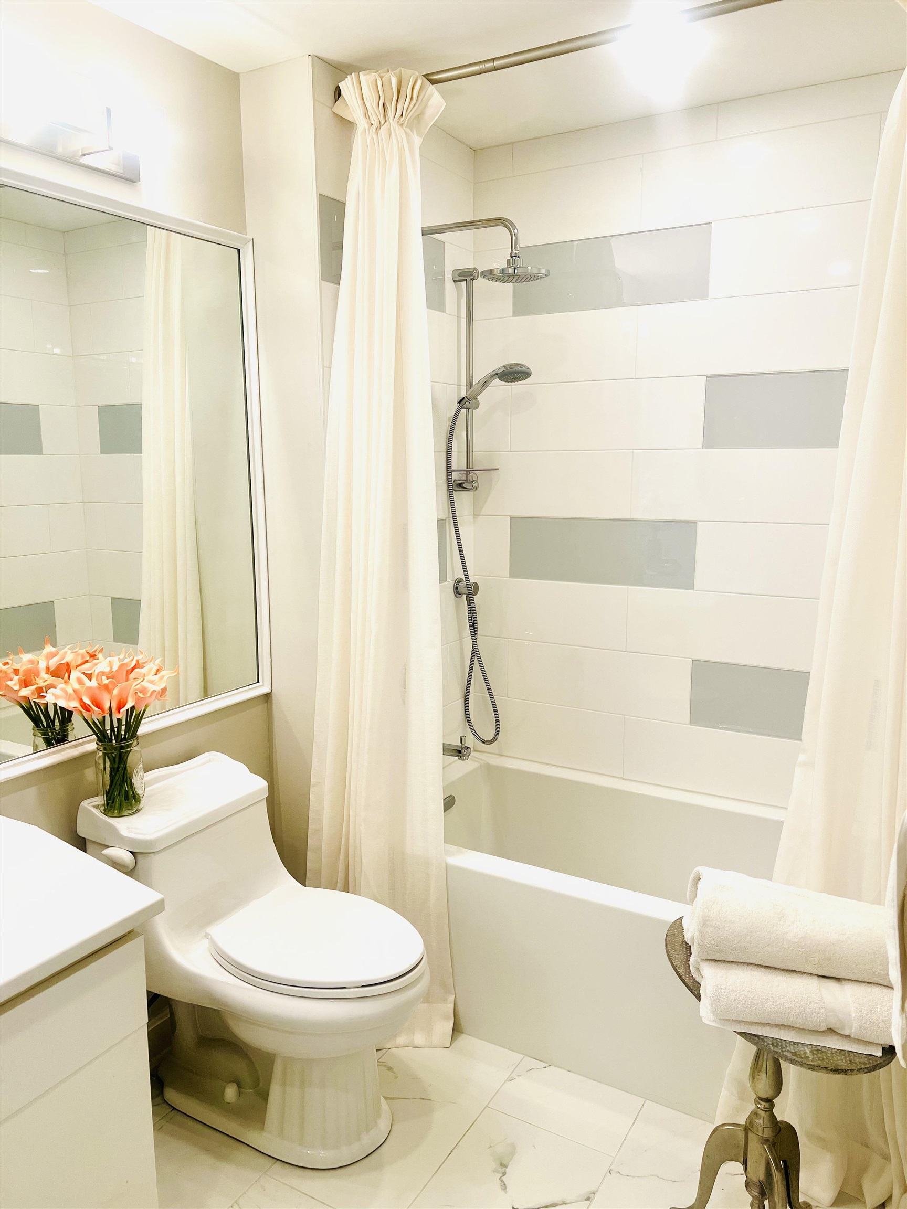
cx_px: 454
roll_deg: +1.1
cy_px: 604
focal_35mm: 26
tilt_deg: -8.2
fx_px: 908
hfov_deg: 53.1
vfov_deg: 67.3
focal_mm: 5.7
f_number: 1.5
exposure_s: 1/120
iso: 50
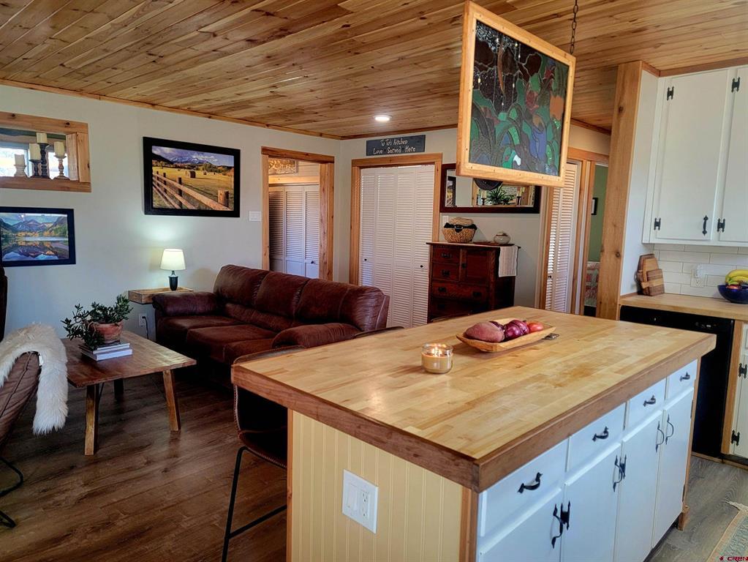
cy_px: 281
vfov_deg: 56.8
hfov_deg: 71.6
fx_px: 519
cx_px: 374
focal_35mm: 24
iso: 250
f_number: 1.8
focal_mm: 6.7
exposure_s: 1/120
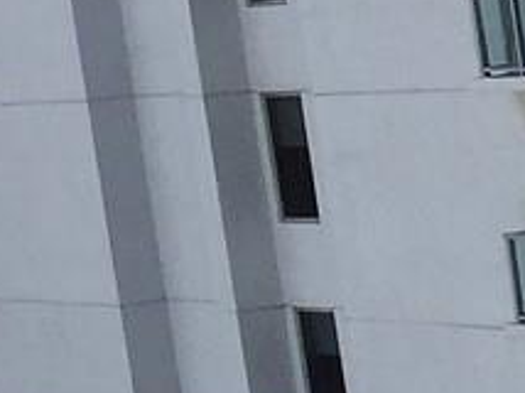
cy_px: 437
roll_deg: +4.6
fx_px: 3287
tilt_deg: -9.7
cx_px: 1553
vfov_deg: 6.8
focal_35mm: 217
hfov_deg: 7.9
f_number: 2.2
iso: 32
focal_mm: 4.15
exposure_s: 1/1721
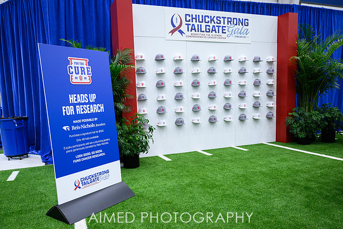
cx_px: 166
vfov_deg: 44.5
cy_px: 130
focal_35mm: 29
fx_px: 279
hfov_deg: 63.1
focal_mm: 25.5
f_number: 2.8
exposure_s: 1/200
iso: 1250
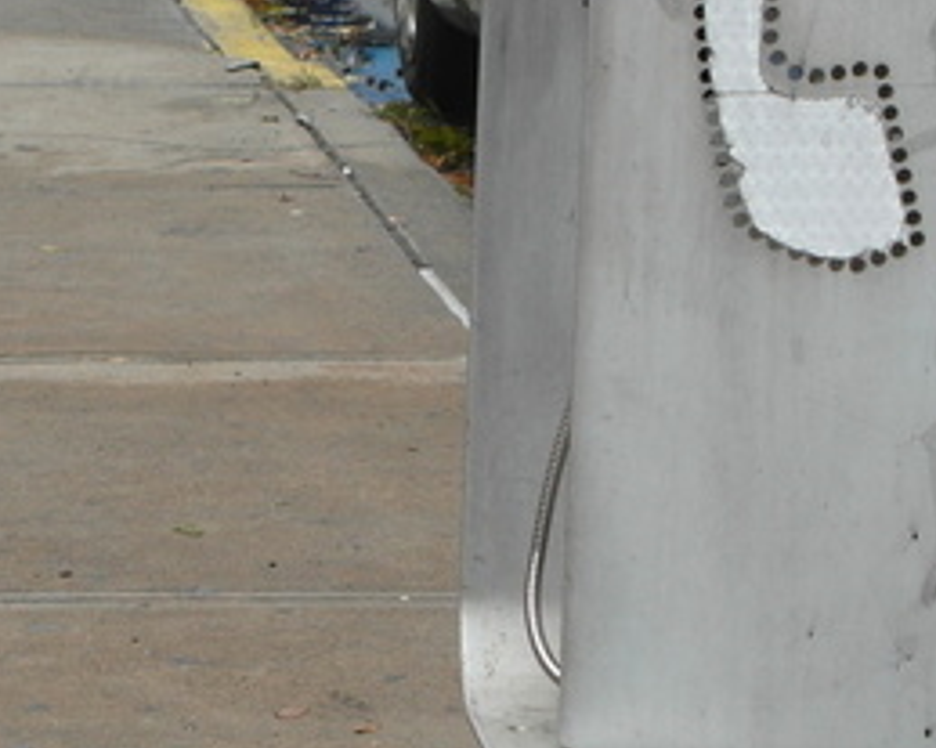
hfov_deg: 8.3
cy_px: 101
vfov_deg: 6.6
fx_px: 6452
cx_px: 188
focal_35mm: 233
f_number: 4.2
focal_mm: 13.9
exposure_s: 1/90
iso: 100
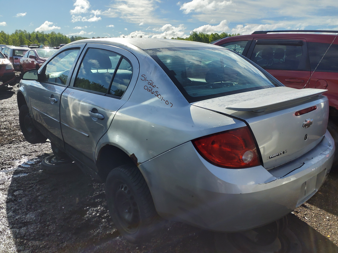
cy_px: 126
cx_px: 169
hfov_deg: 67.3
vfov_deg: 53.1
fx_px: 254
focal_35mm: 26
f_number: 1.9
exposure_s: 1/645
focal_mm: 3.58
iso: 40
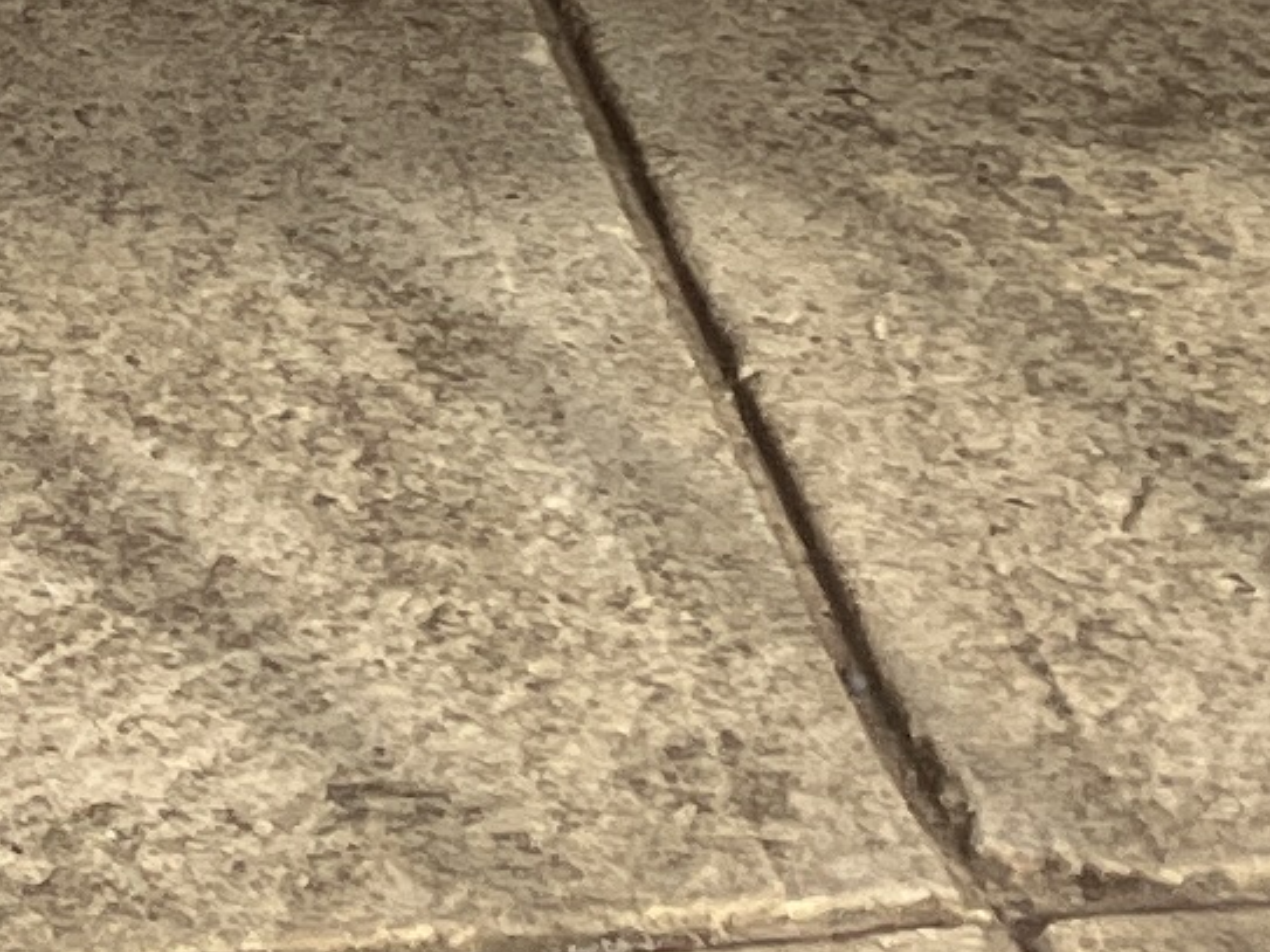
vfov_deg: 6.2
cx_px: -917
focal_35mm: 208
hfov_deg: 9.1
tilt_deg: -10.4
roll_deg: +0.0
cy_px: -2517
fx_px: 7629
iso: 32
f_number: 1.8
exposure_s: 1/1130
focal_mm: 3.99
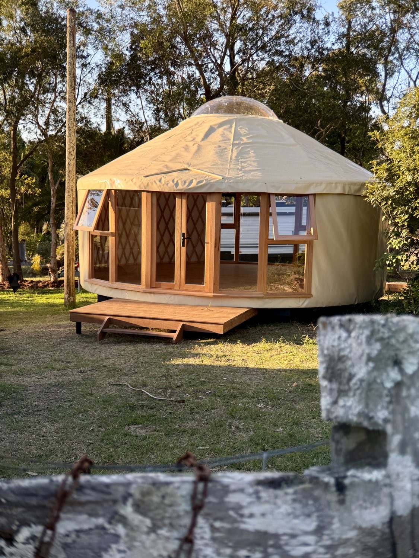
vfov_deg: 71.6
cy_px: 279
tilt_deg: -6.6
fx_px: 387
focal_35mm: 24
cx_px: 210
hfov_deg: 56.8
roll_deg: -1.4
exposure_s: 1/1250
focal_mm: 6.76
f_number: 1.78
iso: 80
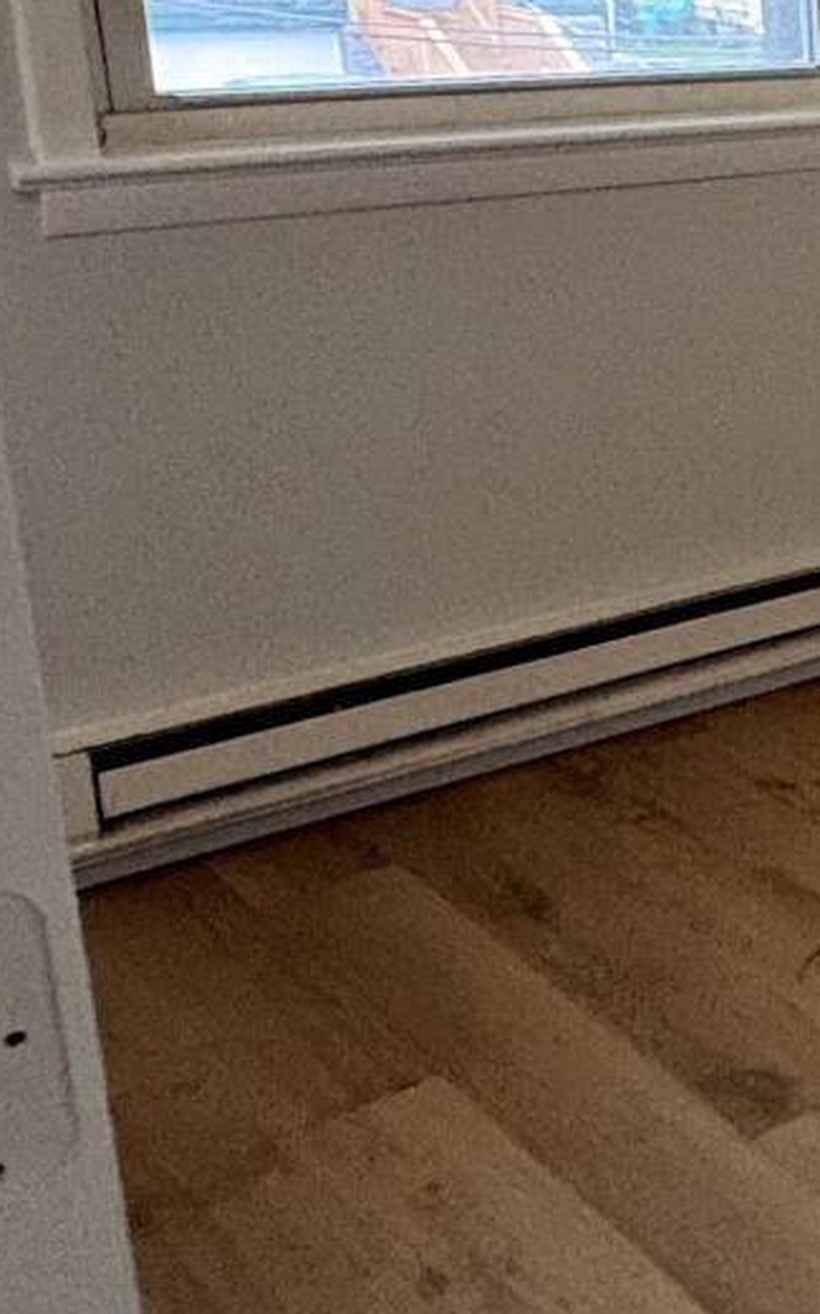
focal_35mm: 57
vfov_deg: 35.0
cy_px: 333
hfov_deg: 15.5
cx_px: 1839
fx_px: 2041
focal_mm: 2.22
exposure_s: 1/40
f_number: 2.2
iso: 640
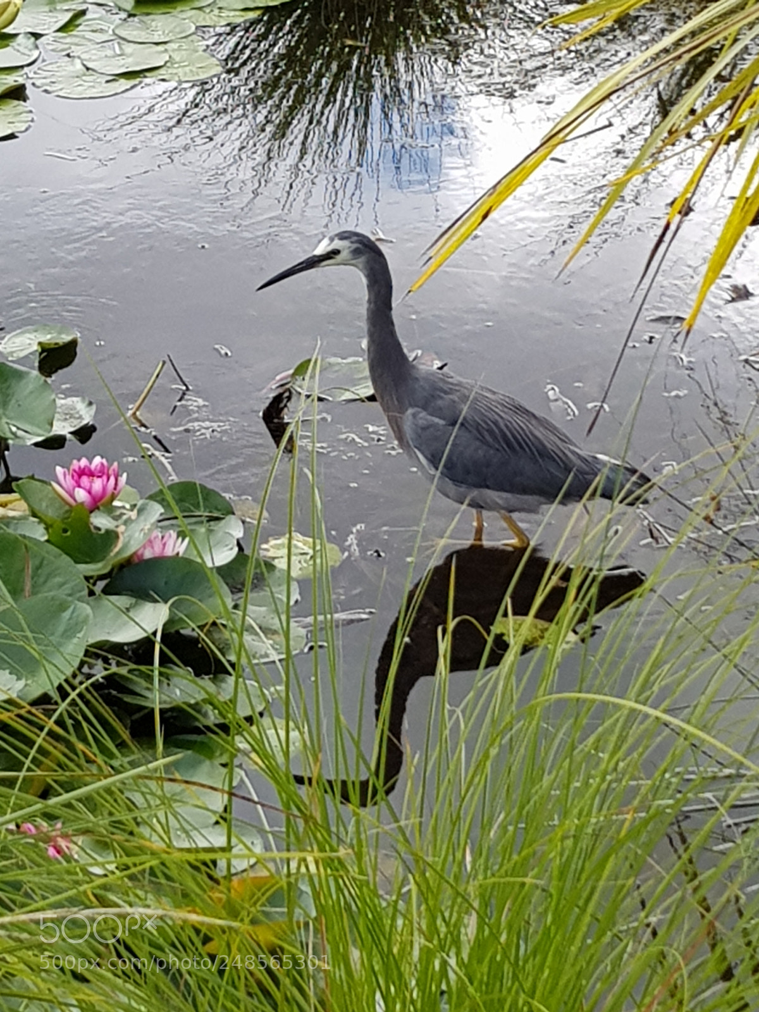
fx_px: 760
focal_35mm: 26
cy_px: 506
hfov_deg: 53.1
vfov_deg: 67.3
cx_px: 380
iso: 40
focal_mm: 4.2
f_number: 1.7
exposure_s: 1/610
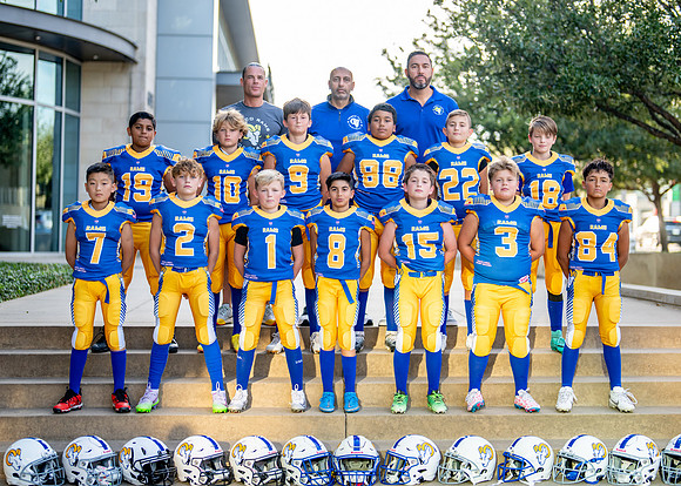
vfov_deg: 22.3
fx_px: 1232
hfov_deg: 30.9
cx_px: 356
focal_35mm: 64
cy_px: 223
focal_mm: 50
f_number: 1.2
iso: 200
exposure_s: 1/1600
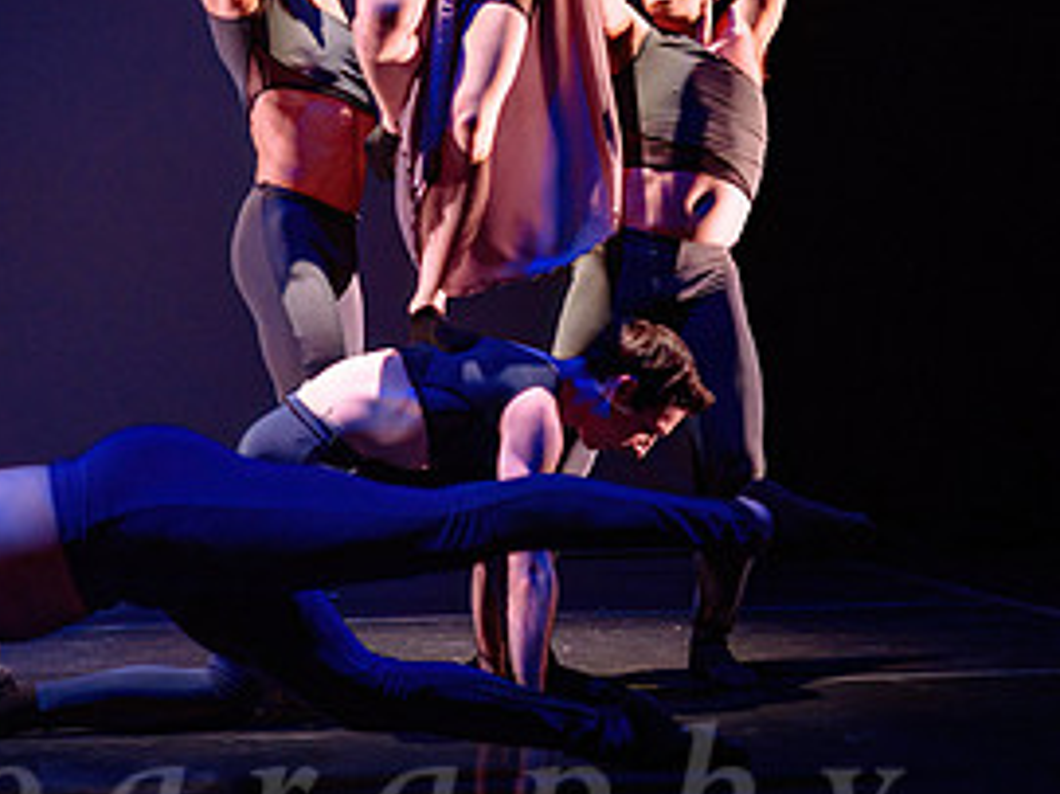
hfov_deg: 29.8
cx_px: 459
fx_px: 1990
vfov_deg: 22.5
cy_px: 506
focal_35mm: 65
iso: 1000
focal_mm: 24
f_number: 1.4
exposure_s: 1/400
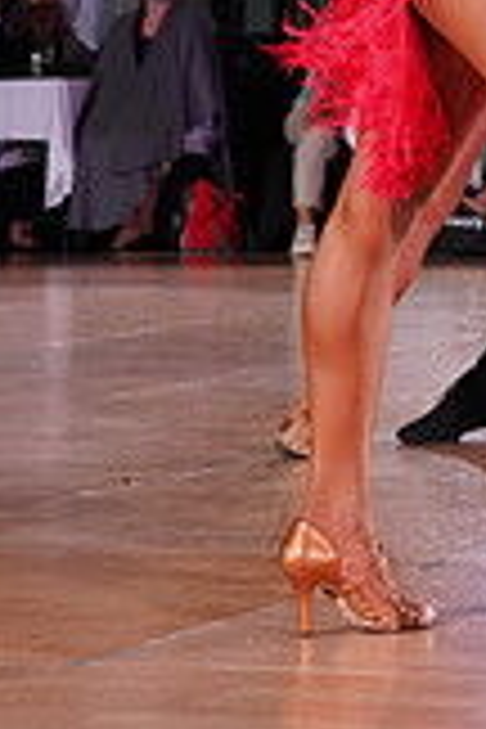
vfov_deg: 11.4
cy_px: -225
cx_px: 794
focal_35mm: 175
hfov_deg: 7.7
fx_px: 3543
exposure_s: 1/160
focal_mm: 49
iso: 1600
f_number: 5.6
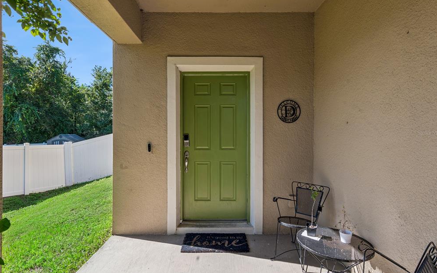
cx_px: 217
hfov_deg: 85.1
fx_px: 238
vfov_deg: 59.6
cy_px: 133
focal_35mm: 20
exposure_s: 1/13
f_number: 20
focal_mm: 19
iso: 100
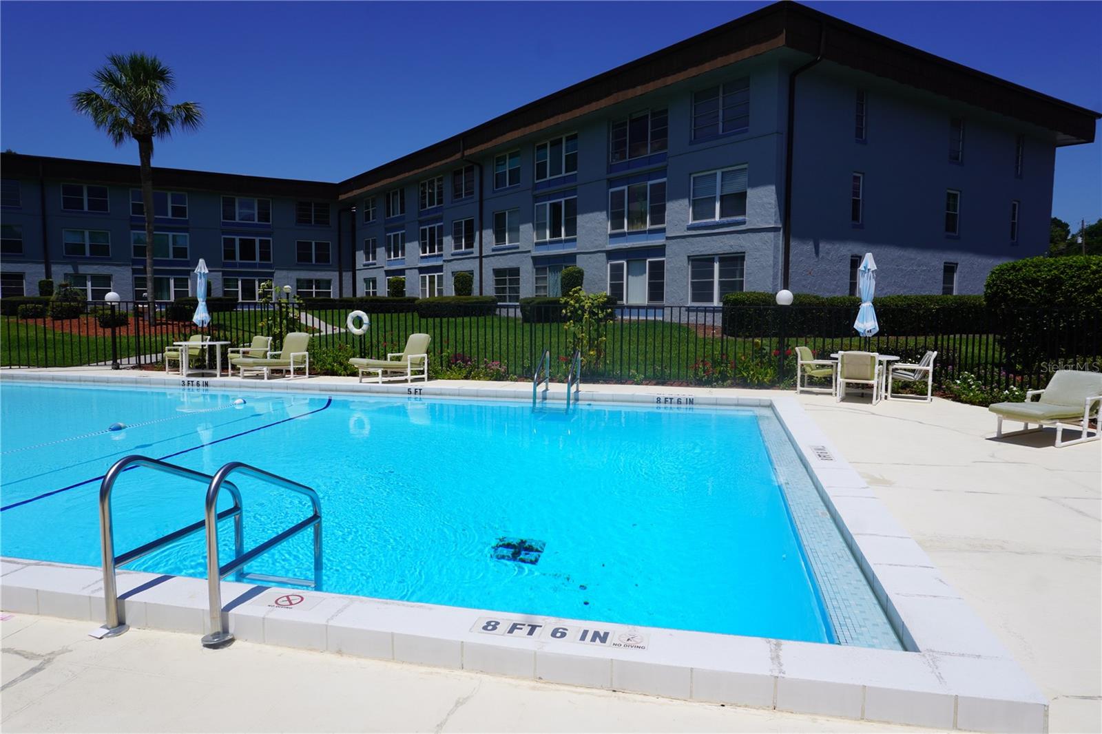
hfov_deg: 73.8
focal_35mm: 24
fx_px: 734
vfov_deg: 53.1
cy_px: 367
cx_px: 551
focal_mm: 16
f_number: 10
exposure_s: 1/400
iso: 100
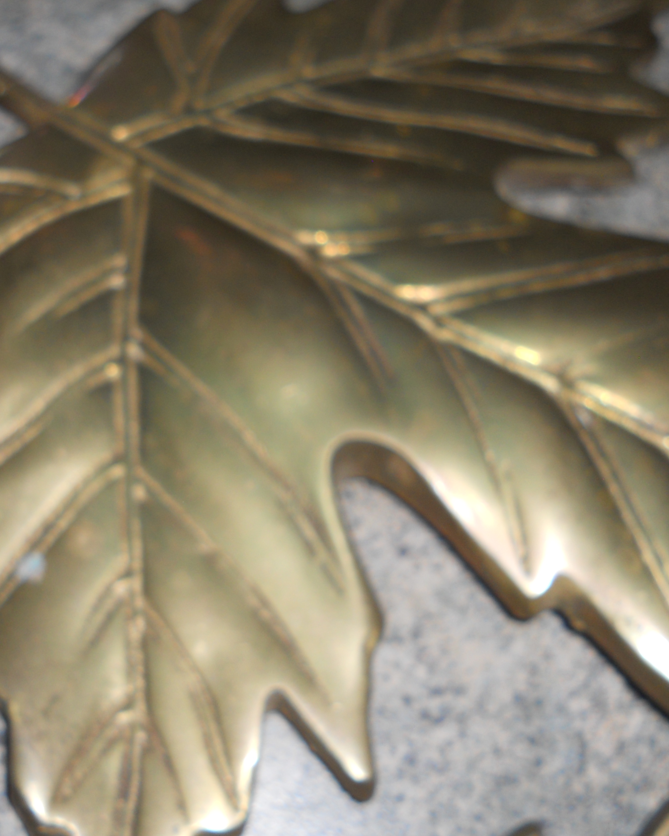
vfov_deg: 37.3
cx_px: 193
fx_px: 1238
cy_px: 355
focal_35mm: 50
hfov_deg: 29.9
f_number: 8.8
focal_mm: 5.8
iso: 80
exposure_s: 1/25
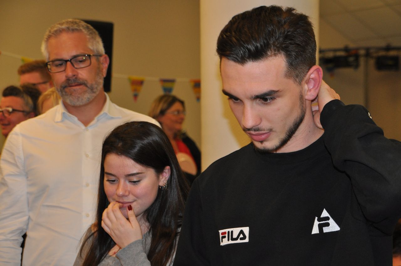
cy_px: 133
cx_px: 200
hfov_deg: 18.9
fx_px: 1201
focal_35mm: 108
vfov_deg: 12.6
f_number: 5.3
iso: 800
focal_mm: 72
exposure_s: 1/60
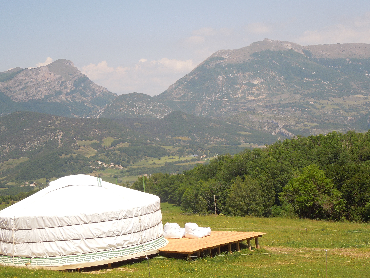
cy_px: 124
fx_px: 812
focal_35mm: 76
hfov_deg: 25.7
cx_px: 200
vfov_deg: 19.4
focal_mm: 11
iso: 100
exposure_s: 1/320
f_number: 8.6
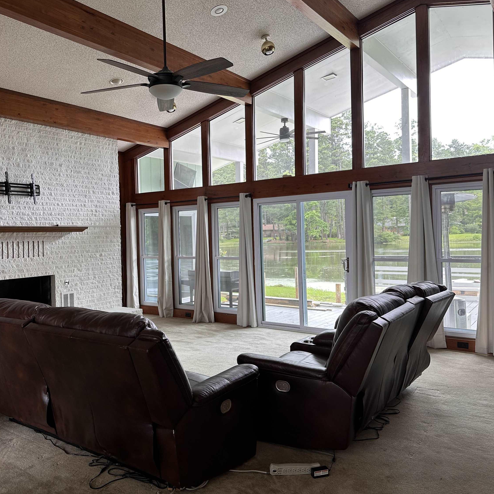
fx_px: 468
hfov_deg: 54.8
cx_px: 177
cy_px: 247
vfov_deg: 55.6
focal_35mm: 29
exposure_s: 1/120
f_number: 1.78
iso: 80
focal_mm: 6.86
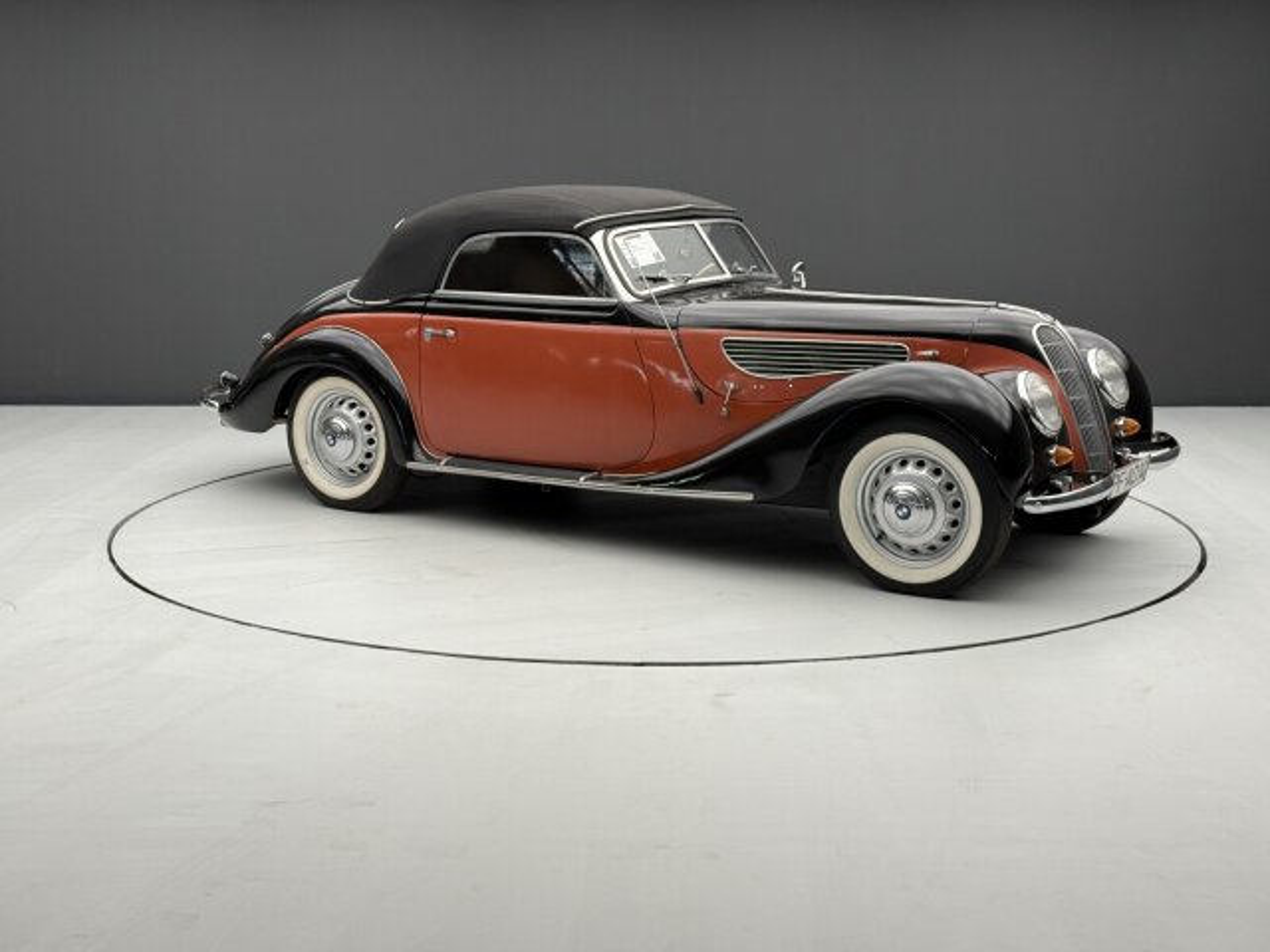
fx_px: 1761
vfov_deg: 30.3
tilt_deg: -10.2
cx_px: 635
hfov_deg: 39.7
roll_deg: -0.2
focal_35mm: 48
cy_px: 476
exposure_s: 1/99
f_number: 1.78
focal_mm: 6.76
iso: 100
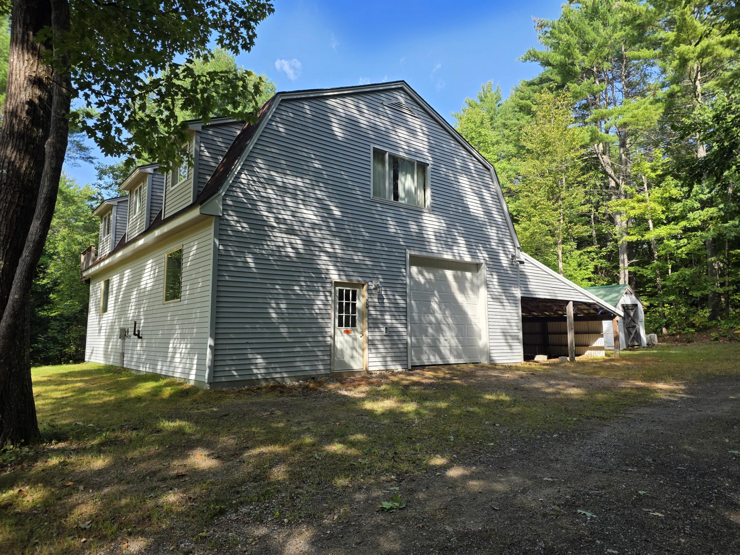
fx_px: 492
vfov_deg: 58.9
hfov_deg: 73.9
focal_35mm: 23
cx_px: 370
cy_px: 278
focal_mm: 6.25
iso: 80
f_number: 1.7
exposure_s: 1/1433
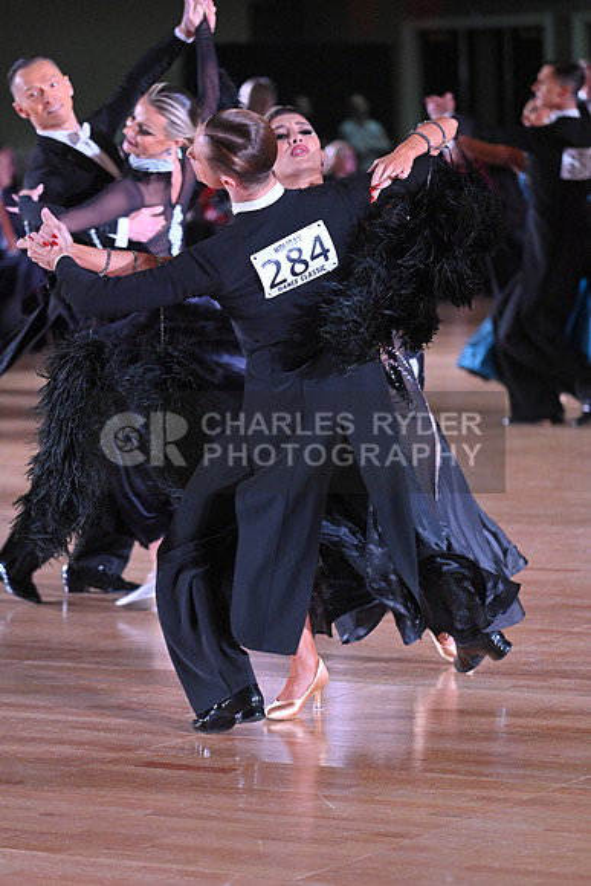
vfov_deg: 14.2
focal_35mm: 145
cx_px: 296
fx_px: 3568
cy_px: 443
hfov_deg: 9.5
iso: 5000
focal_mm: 145
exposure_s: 1/400
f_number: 4
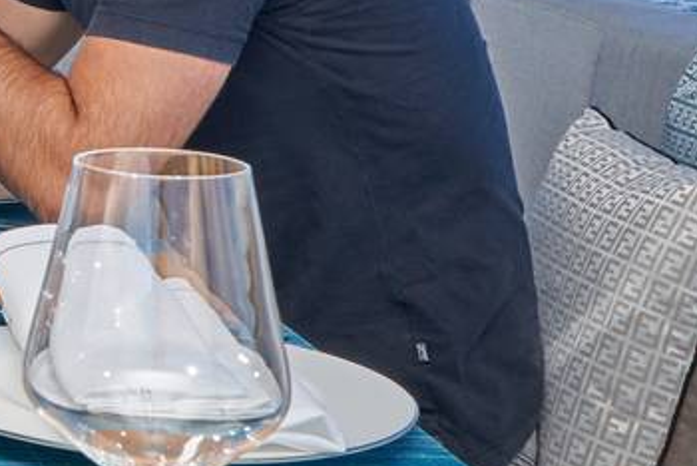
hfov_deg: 16.5
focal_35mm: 111
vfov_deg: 12.2
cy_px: 4
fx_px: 2151
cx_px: -408
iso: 100
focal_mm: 16
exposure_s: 1/200
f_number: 8
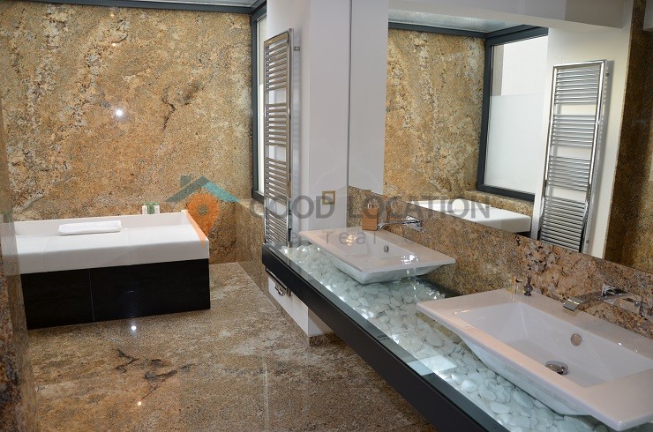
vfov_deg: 47.7
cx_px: 326
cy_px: 216
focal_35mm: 27
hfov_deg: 67.5
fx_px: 489
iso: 320
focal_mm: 18
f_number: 4
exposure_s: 1/60
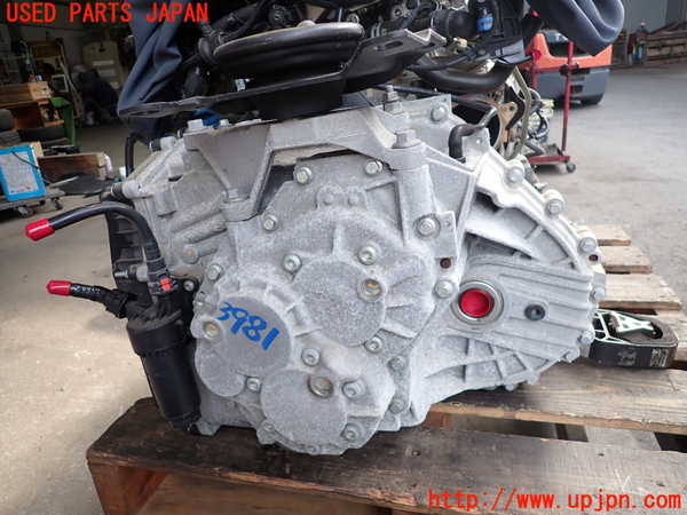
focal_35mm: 25
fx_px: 496
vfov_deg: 54.9
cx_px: 344
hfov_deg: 69.4
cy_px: 258
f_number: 2
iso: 125
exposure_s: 1/125
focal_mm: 4.5
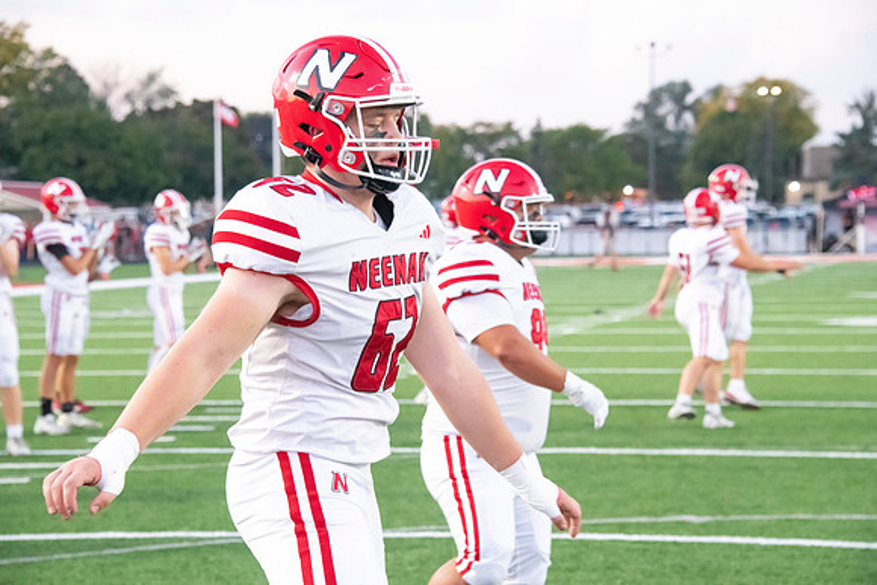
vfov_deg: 11.8
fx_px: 2826
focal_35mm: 116
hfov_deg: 17.6
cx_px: 438
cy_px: 292
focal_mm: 116
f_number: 7.1
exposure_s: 1/500
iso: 10000
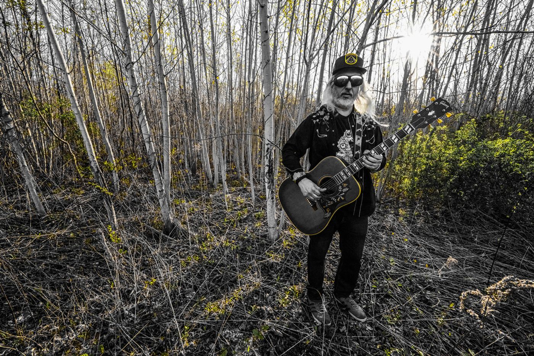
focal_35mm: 14
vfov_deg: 81.2
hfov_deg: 104.3
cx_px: 267
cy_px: 178
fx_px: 208
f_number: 16
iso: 6400
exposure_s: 1/800
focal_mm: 14
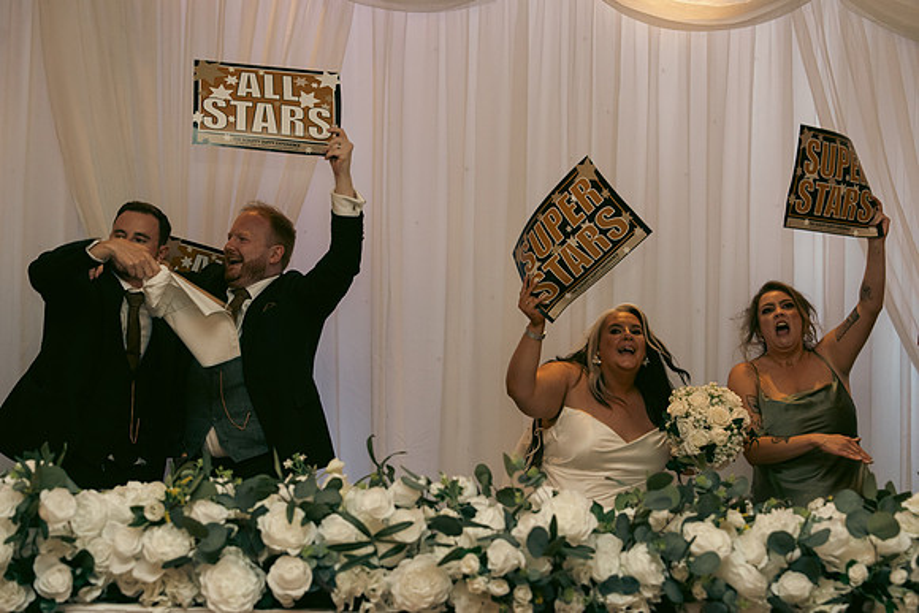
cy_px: 306
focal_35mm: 50
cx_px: 460
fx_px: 1277
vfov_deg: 27.0
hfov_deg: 39.6
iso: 2500
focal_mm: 50
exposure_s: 1/160
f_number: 3.5
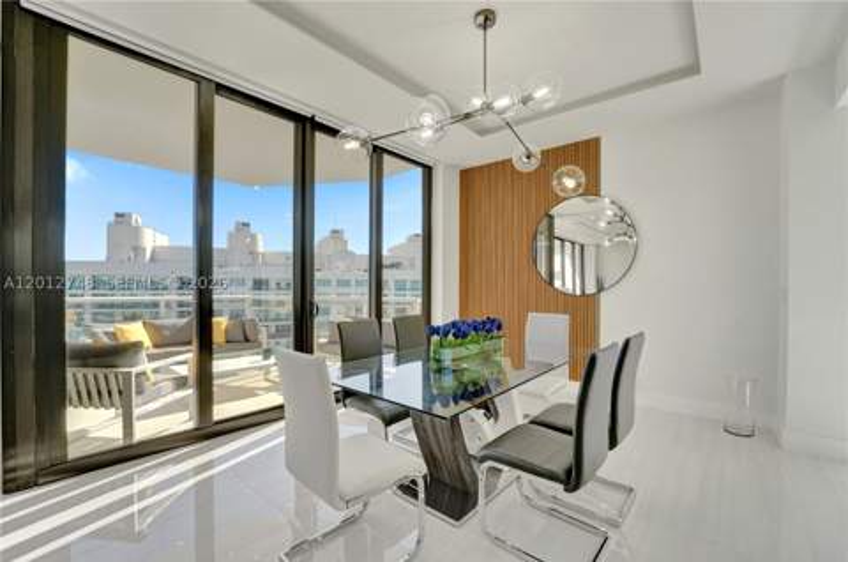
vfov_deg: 81.0
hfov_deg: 104.4
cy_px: 281
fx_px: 329
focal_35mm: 14
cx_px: 424
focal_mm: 14
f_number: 9
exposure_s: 1/500
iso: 1250
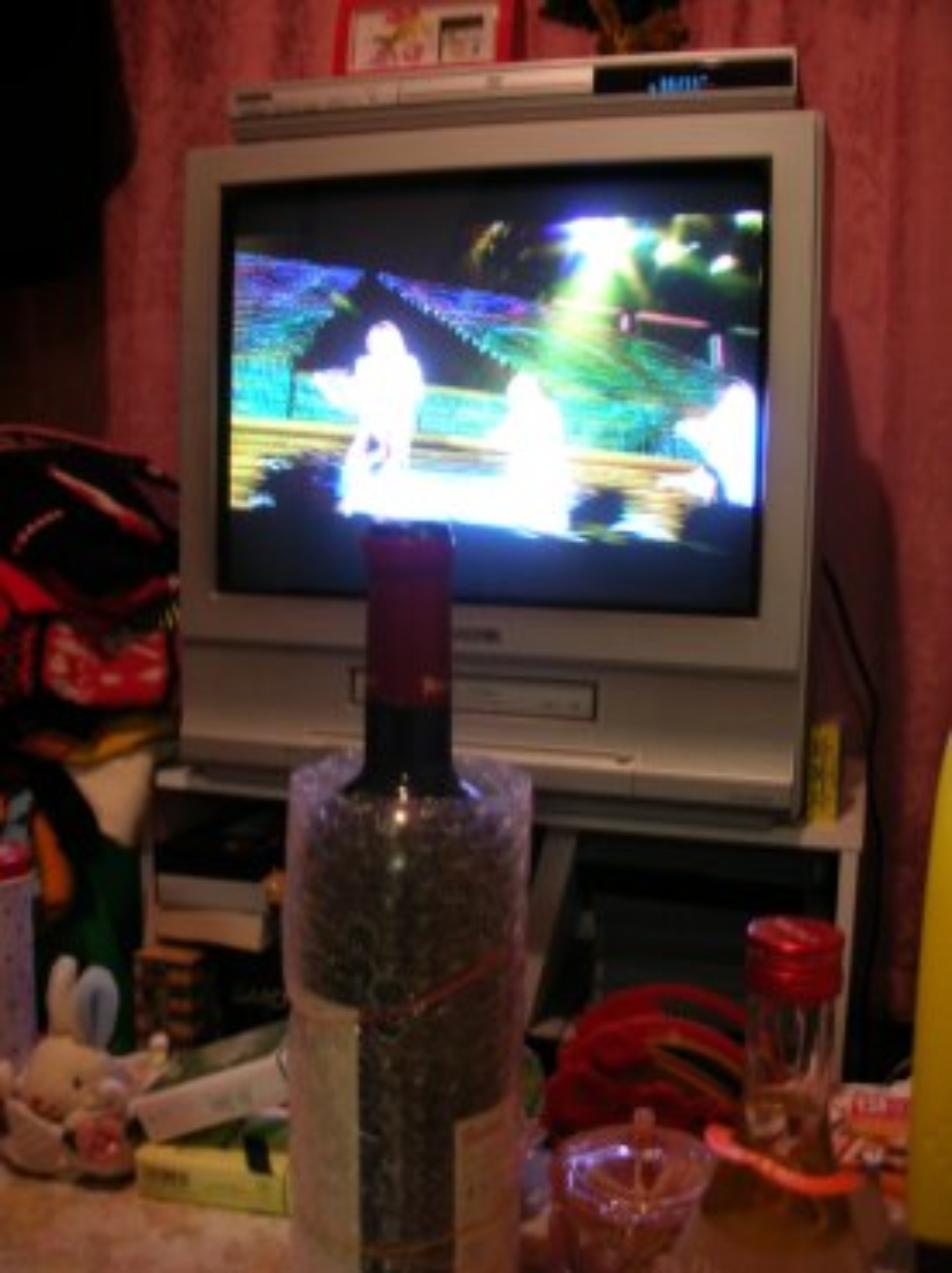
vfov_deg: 52.7
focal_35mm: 35
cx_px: 476
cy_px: 636
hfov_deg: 40.6
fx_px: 1286
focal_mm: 5.8
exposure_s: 1/3.9
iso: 99
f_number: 3
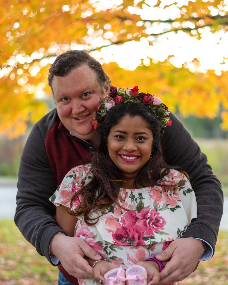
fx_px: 481
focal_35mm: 57
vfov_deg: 33.0
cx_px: 114
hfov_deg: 26.7
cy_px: 156
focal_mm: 50
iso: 500
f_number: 1.8
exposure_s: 1/640
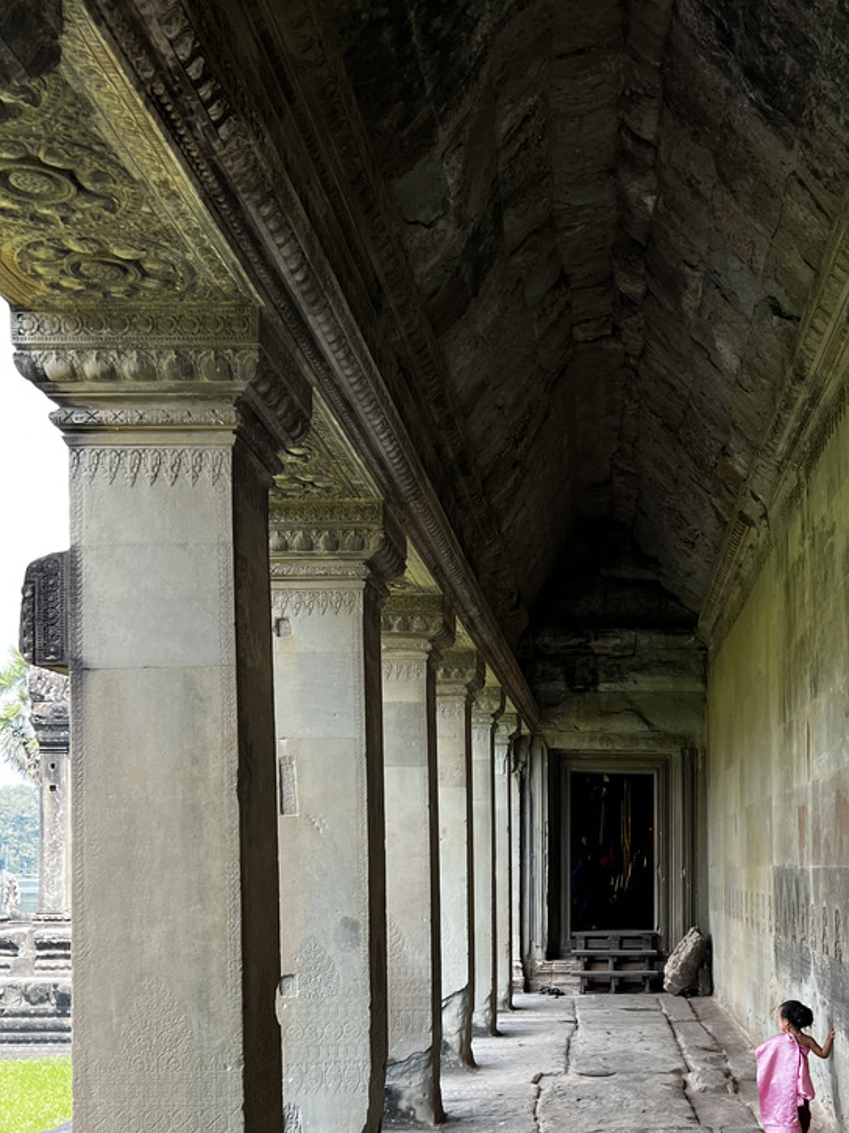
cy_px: 824
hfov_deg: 32.7
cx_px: 671
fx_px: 1407
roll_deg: +0.0
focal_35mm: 43
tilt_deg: +3.0
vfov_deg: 42.7
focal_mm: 5.7
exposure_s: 1/327
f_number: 1.5
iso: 50
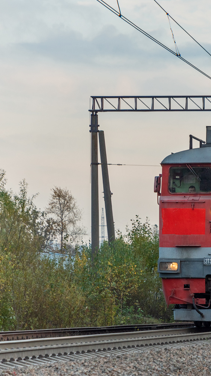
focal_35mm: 284
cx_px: 276
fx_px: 2826
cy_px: 188
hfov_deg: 4.3
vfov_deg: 7.6
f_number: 7.1
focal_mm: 180
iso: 320
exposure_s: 1/400
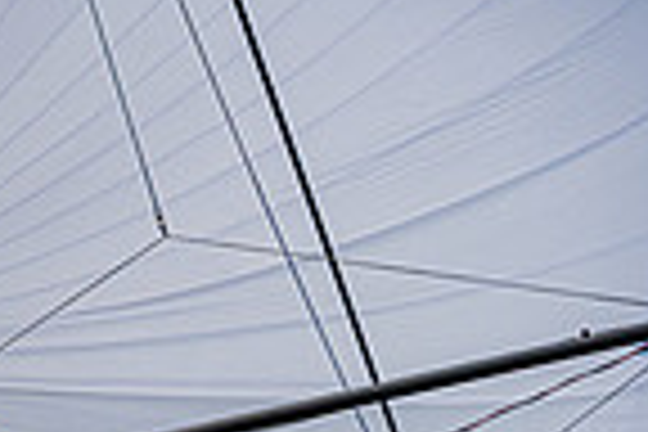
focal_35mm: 643
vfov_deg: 2.1
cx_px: -486
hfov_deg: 3.2
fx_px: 11573
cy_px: 844
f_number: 8
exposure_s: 1/2500
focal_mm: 155
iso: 400
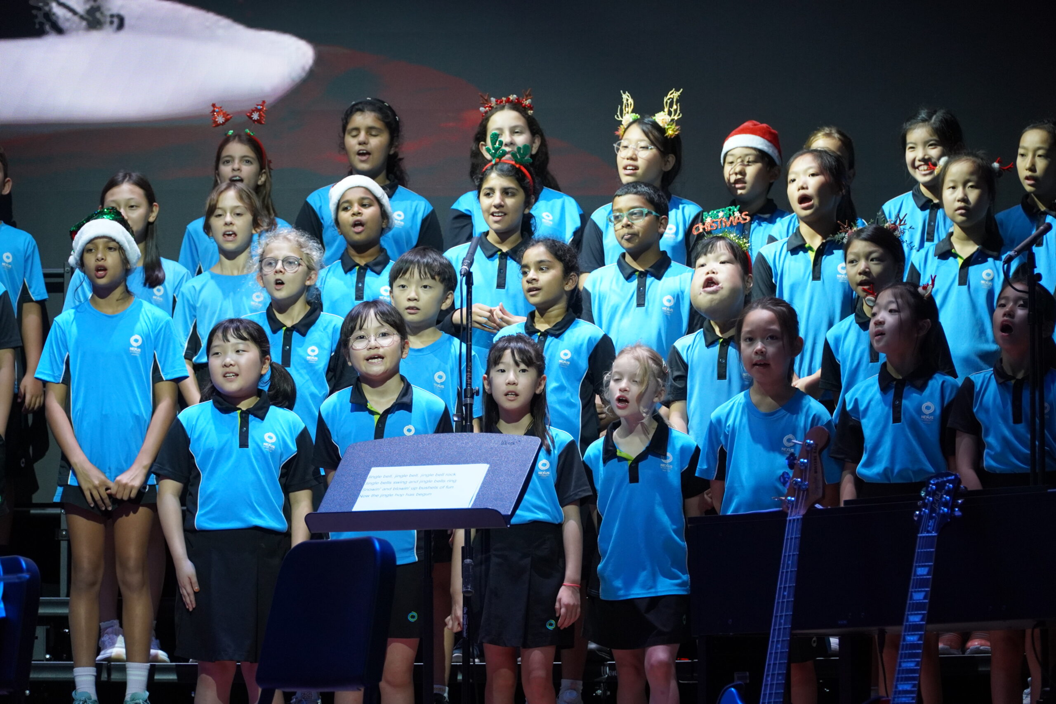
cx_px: 528
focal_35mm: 122
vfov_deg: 11.3
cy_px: 352
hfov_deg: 16.9
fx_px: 3564
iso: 1250
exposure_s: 1/160
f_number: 4
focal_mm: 81
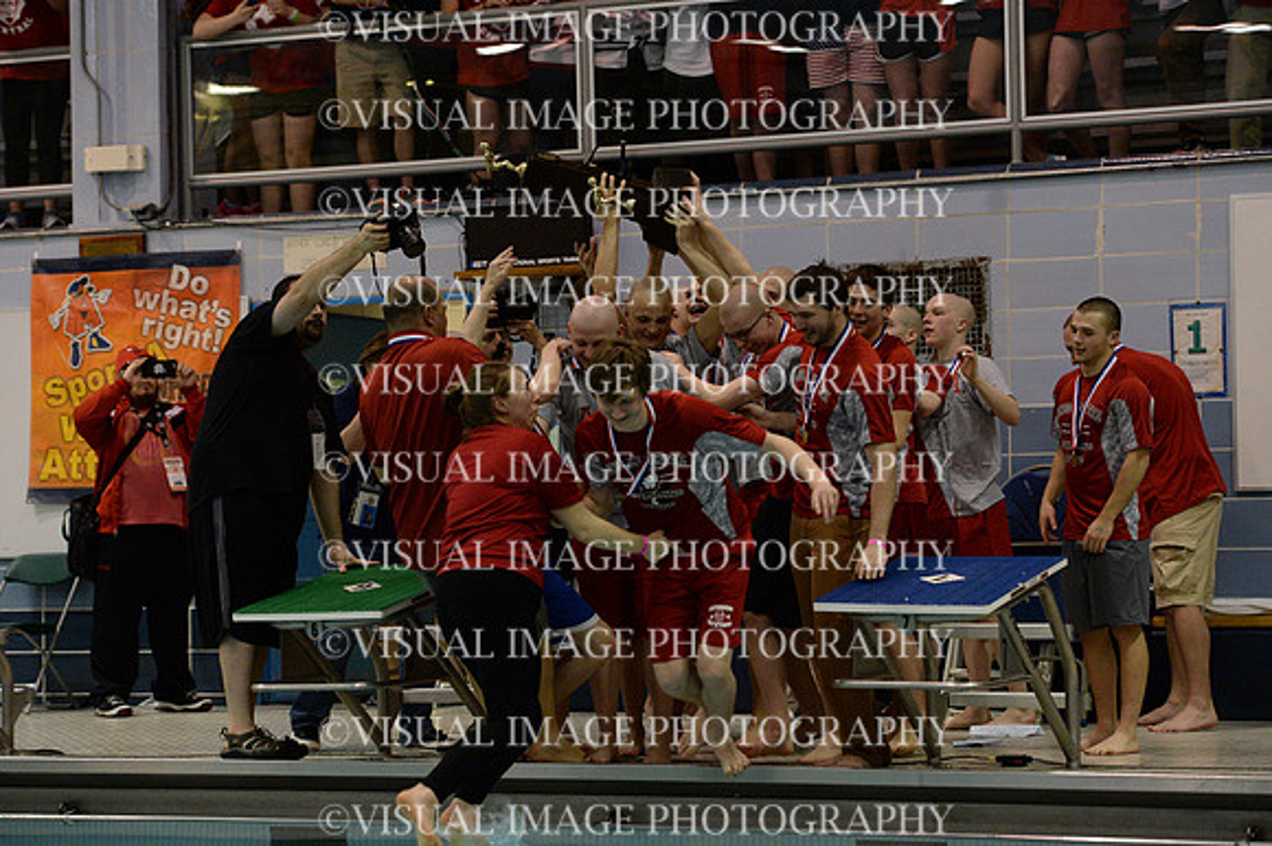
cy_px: 423
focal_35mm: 100
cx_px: 636
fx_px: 3531
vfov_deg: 13.7
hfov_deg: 20.4
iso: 6400
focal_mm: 100
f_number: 3.5
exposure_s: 1/400
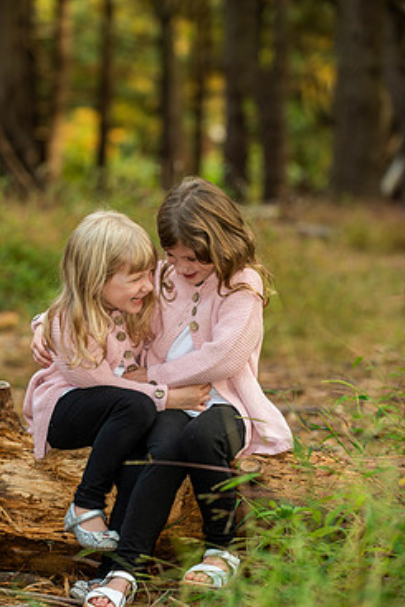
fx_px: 2478
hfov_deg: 9.3
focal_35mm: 147
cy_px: 304
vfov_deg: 14.0
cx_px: 162
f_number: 3.5
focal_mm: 120
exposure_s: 1/60
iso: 250
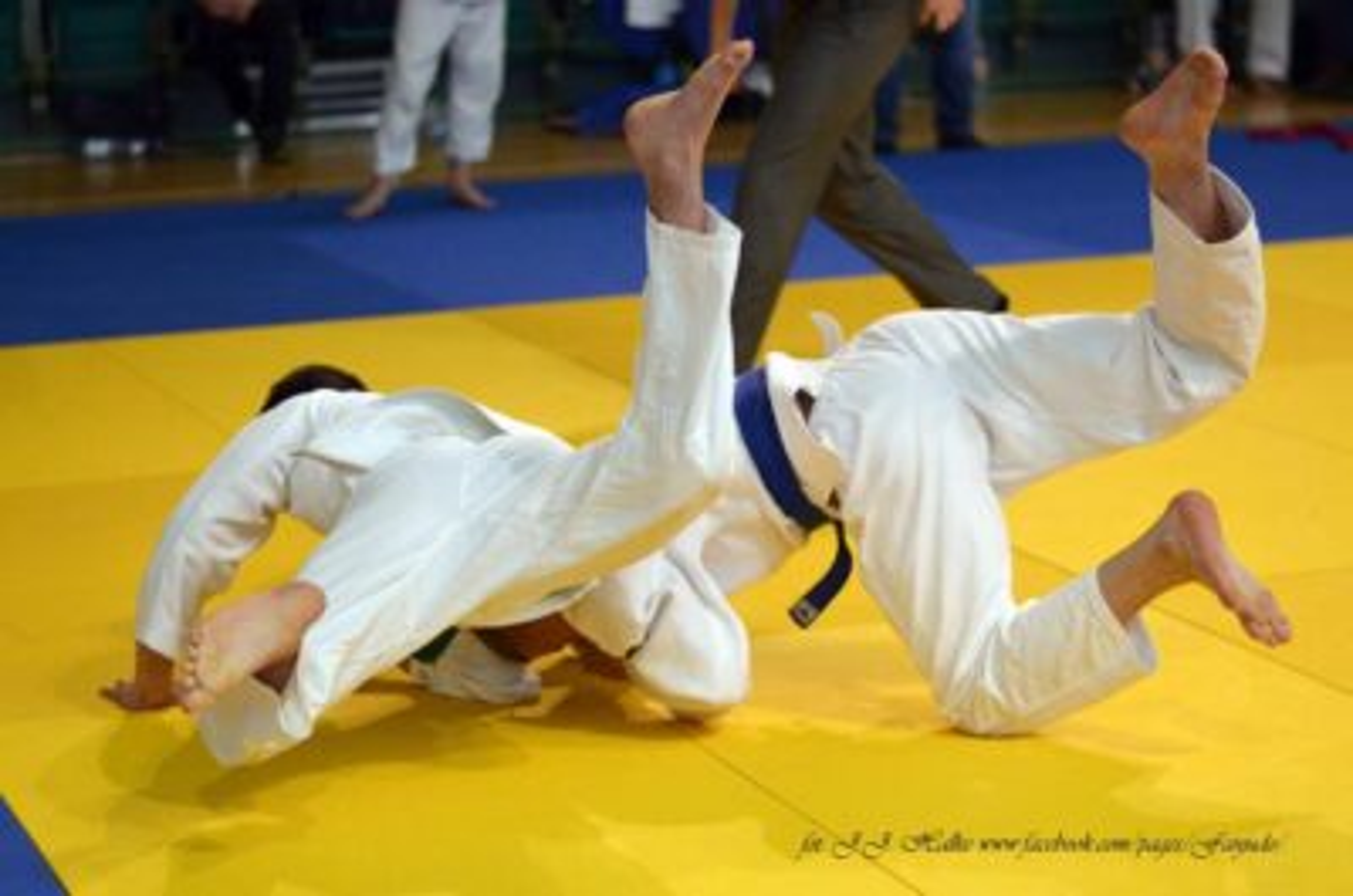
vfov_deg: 18.1
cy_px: 448
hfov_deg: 27.0
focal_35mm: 75
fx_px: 2813
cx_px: 676
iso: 1000
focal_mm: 50
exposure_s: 1/1600
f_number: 2
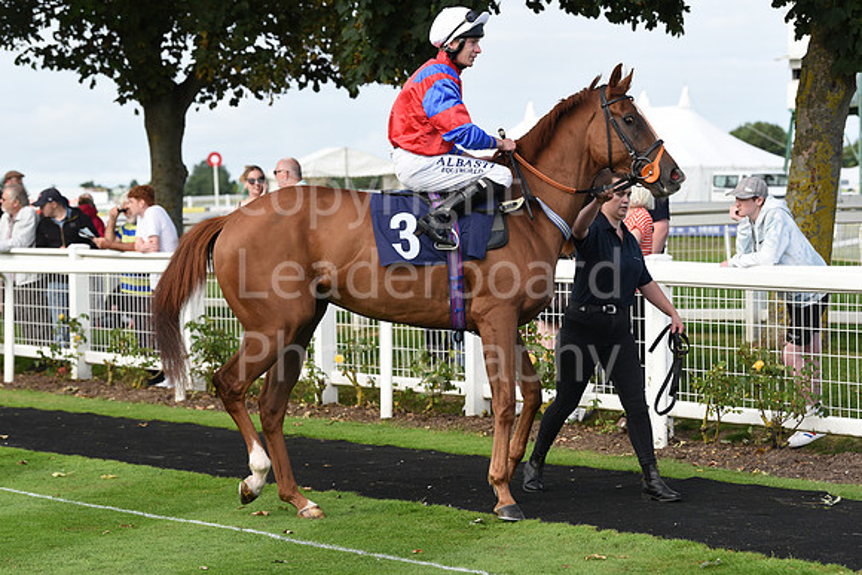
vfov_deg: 11.8
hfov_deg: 17.6
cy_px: 288
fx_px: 2778
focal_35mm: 116
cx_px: 431
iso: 400
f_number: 5.6
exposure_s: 1/1000
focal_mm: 116
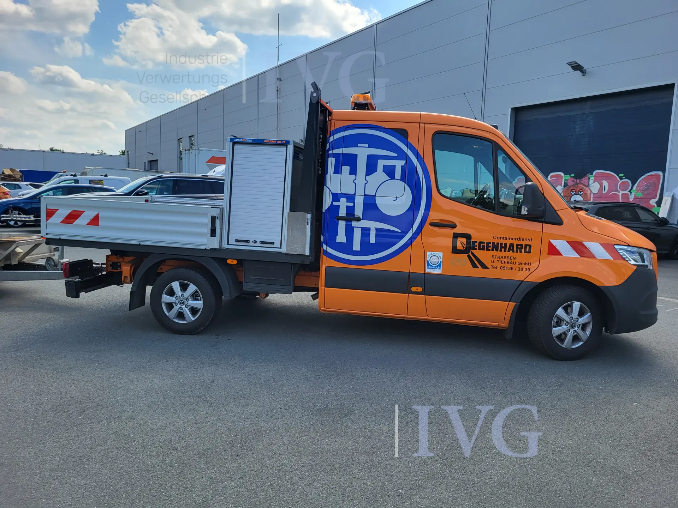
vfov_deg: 53.1
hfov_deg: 67.3
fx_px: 509
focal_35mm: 26
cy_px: 254
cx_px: 339
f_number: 1.8
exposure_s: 1/1179
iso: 40
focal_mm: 5.4
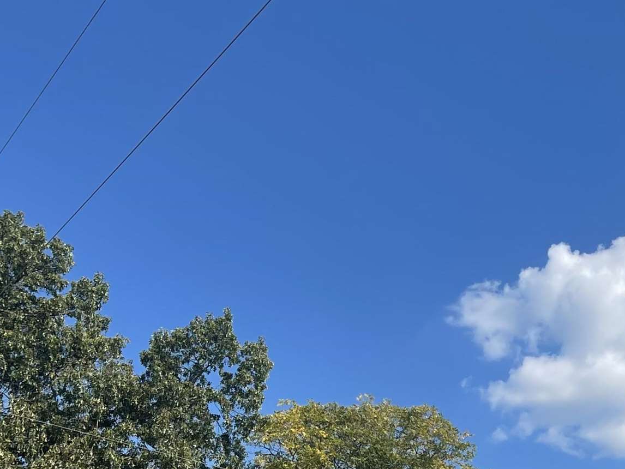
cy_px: 541
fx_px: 1210
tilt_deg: +12.9
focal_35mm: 67
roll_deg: -3.9
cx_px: 685
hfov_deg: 26.7
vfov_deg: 20.7
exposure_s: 1/3559
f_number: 1.6
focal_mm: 5.1
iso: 32
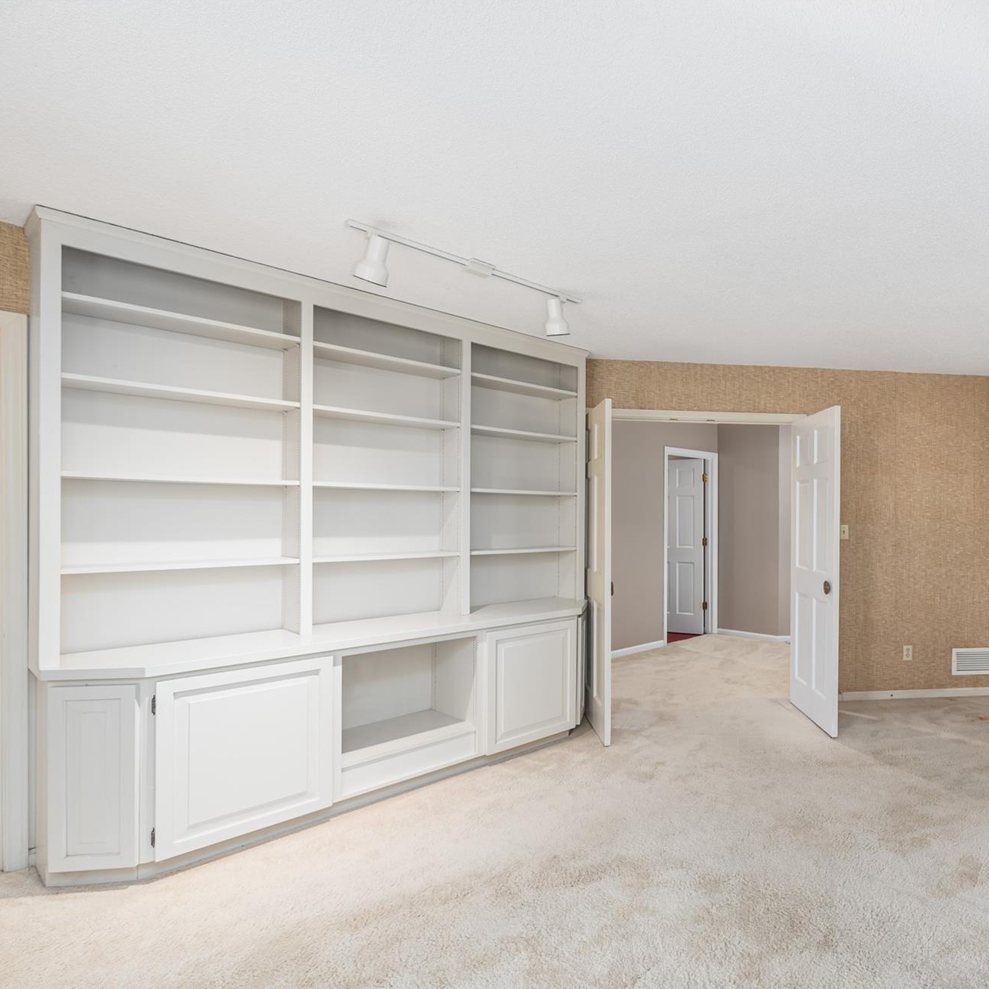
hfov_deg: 69.8
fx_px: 646
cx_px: 742
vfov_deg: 74.8
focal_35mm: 20
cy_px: 515
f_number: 7.1
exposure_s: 1/60
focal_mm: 15
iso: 320
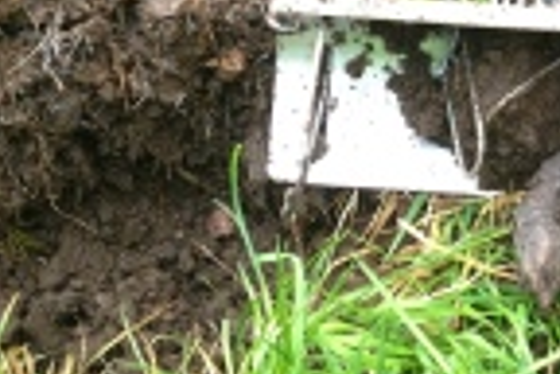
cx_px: 478
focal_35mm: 129
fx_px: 2007
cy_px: 66
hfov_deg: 15.7
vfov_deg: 10.6
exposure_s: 1/149
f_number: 2.4
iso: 50
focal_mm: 4.28
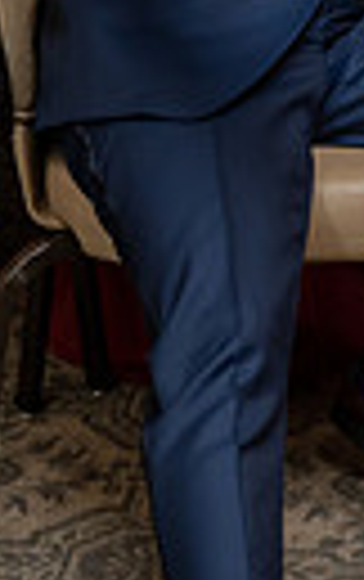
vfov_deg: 13.0
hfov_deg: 8.2
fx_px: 2531
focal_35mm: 160
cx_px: 351
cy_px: 54
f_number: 5.6
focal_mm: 45
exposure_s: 1/200
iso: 2000
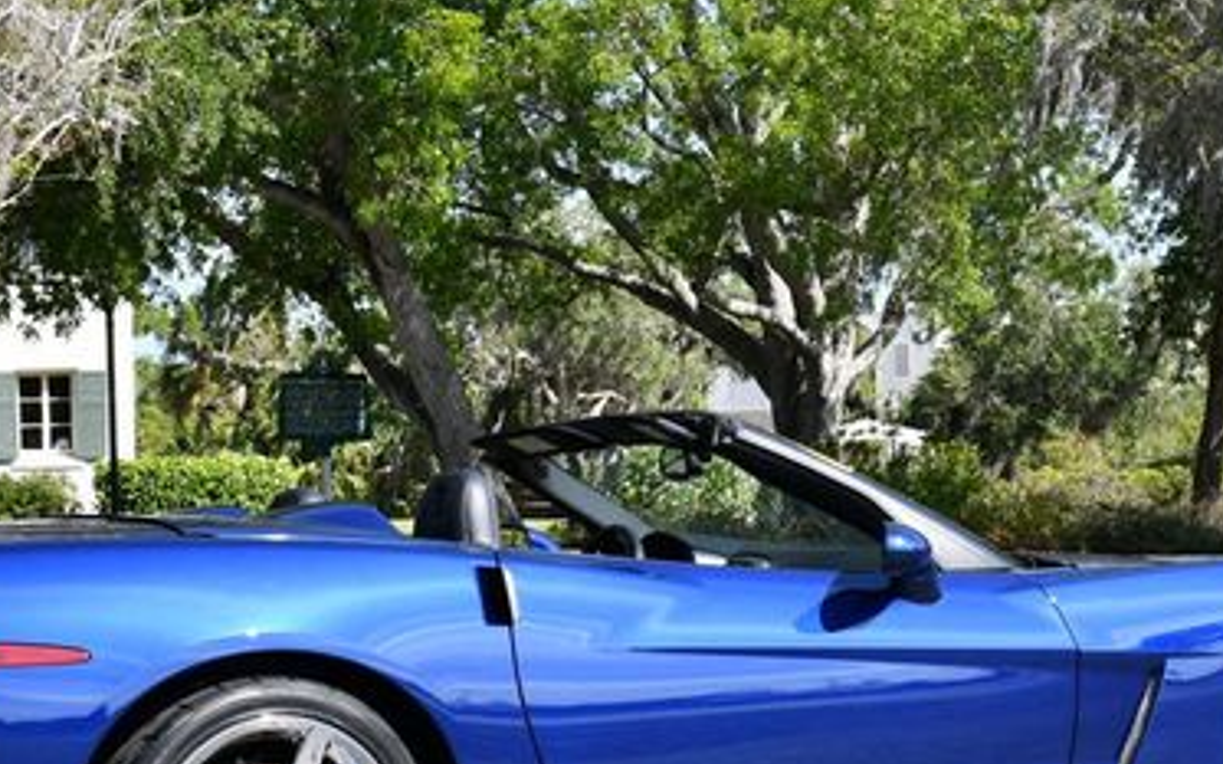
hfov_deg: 24.6
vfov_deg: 15.5
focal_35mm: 84
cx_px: 587
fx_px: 2799
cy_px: 416
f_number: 8
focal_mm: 24
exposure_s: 1/250
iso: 200
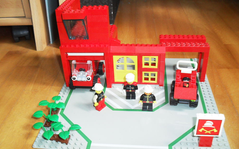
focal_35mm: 38
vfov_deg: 33.6
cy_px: 82
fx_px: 248
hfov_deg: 51.5
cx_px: 121
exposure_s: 1/45
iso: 200
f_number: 3.2
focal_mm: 6.3
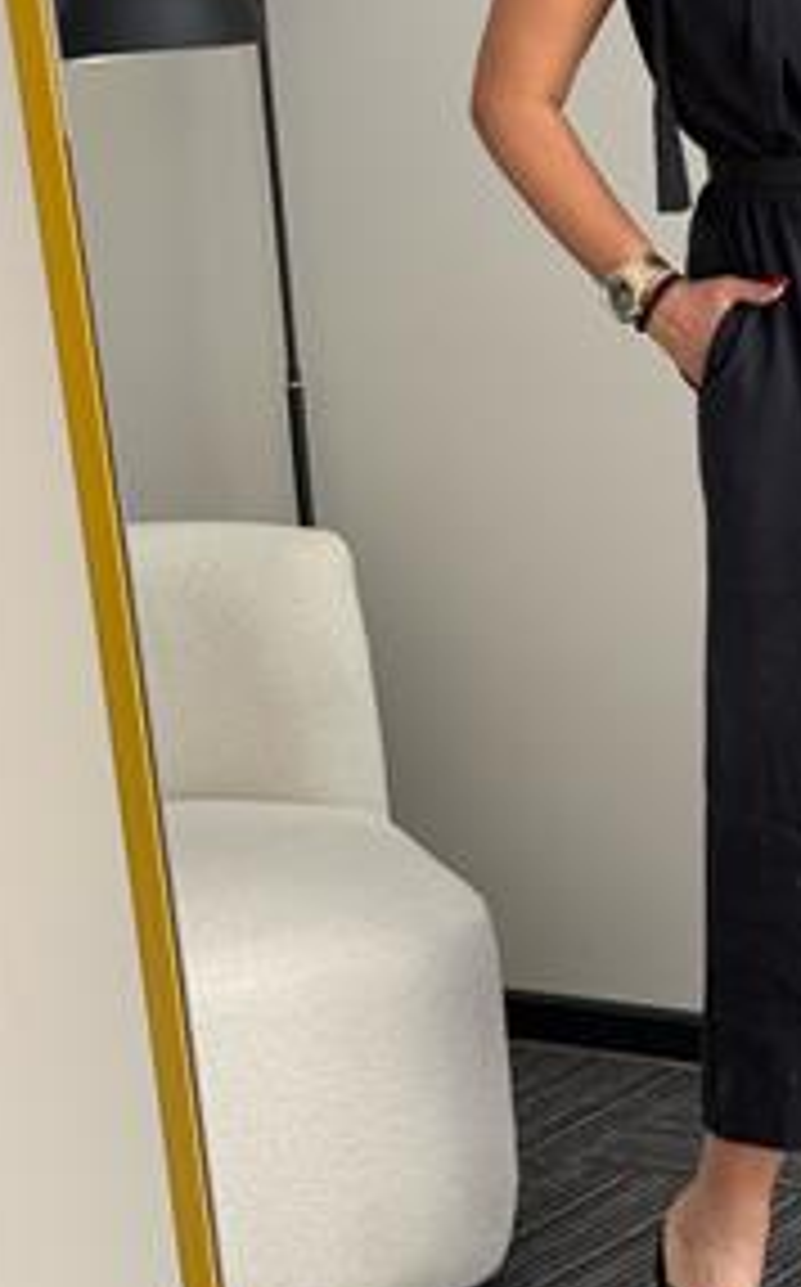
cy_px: 394
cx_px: 868
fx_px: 3328
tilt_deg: -19.2
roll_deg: +5.0
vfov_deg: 21.8
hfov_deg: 13.5
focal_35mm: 95
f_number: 1.78
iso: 80
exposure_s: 1/429
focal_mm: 6.76
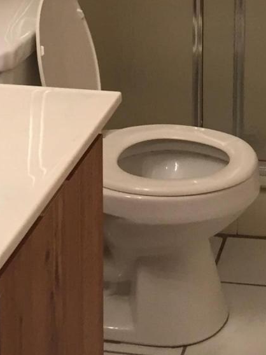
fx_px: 1066
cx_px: 268
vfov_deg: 17.4
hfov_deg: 14.0
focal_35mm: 104
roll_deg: -0.1
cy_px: -141
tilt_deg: -11.1
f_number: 2.2
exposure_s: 1/30
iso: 64
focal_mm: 4.15
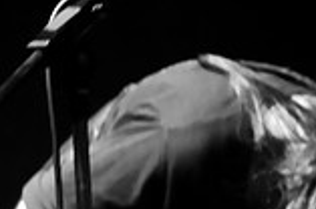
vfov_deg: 8.0
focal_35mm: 166
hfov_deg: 11.9
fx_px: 1454
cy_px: 349
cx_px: 455
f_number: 1.8
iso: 1000
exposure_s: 1/60
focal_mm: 30
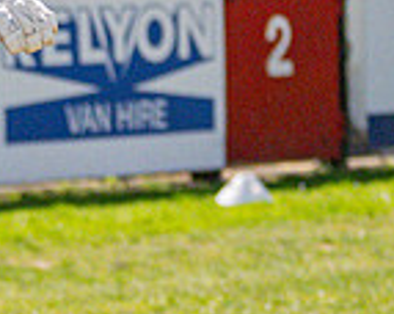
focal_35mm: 474
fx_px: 5520
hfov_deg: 4.1
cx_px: -218
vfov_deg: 3.3
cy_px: 156
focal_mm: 58
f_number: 2.5
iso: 2000
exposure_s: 1/26000
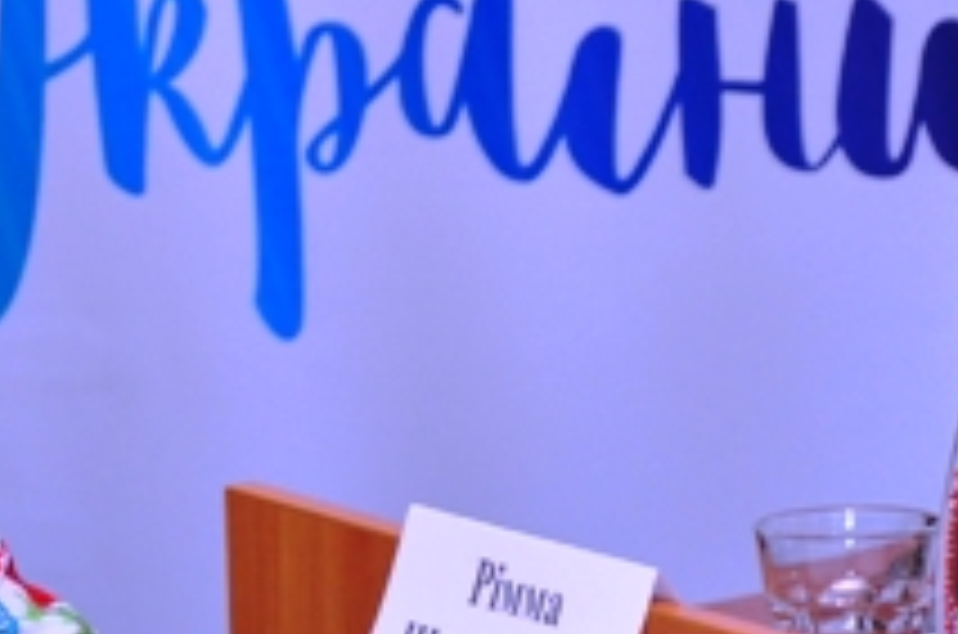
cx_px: -234
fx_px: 10183
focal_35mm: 384
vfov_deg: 3.6
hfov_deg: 5.4
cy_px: 560
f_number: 8
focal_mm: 85
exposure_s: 1/60
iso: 800
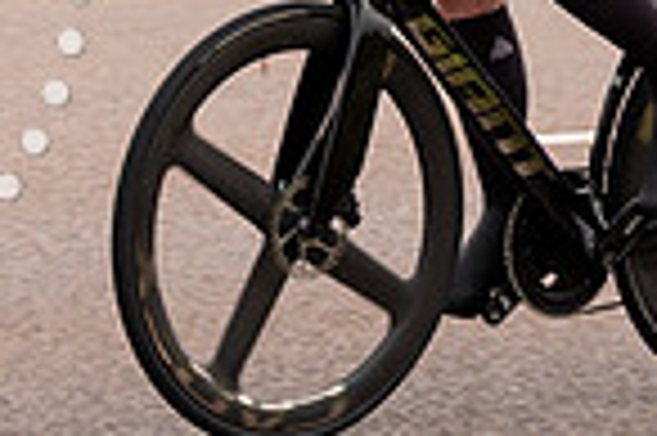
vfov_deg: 4.9
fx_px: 5086
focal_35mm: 279
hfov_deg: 7.4
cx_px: 369
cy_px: -285
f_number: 4
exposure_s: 1/800
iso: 125
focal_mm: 70
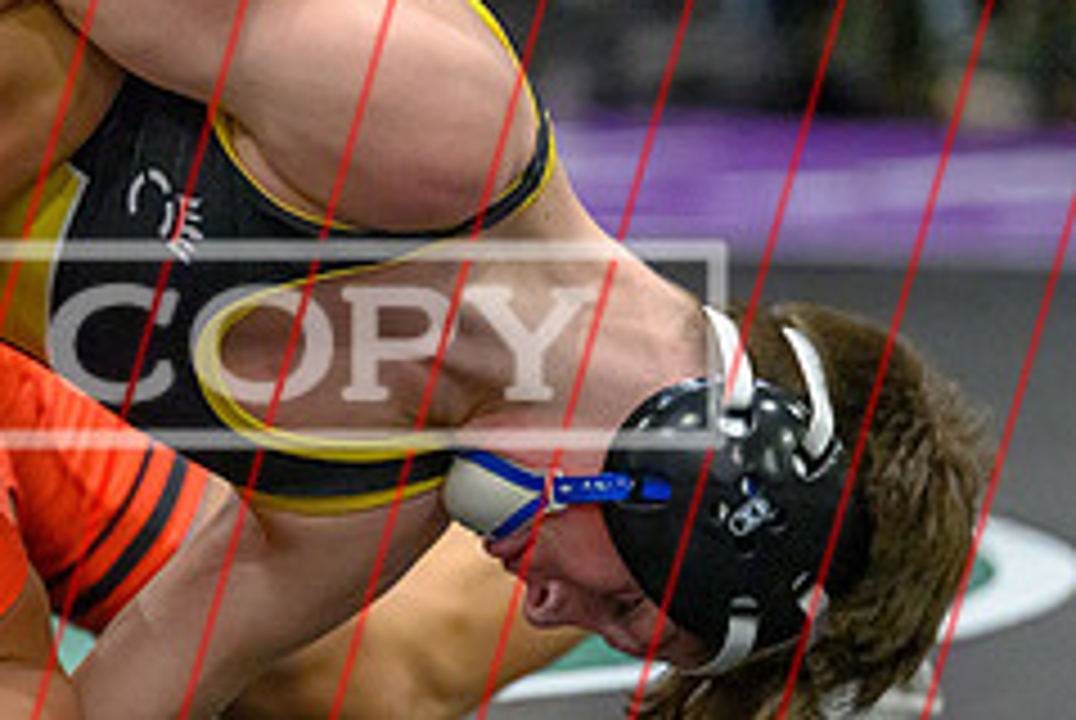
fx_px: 11850
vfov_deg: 3.5
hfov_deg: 5.2
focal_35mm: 396
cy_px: 474
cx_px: -258
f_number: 2.8
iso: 12800
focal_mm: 145
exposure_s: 1/800
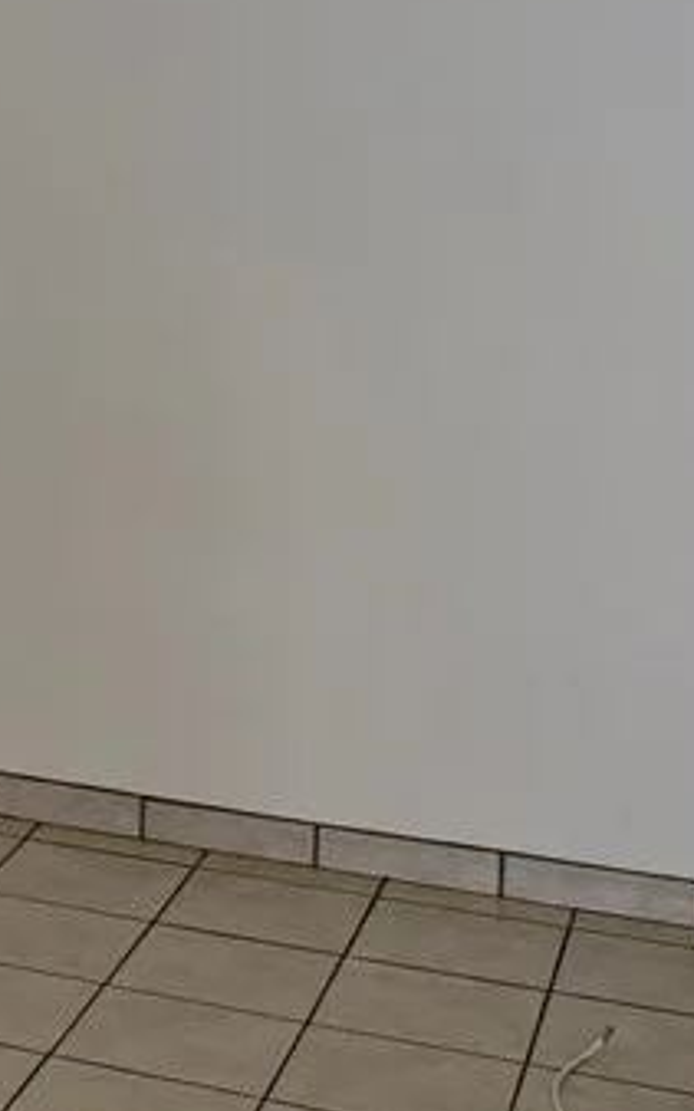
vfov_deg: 26.3
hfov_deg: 14.9
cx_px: -526
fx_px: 2332
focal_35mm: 77
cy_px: 214
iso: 200
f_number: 1.78
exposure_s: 1/60
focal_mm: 6.76
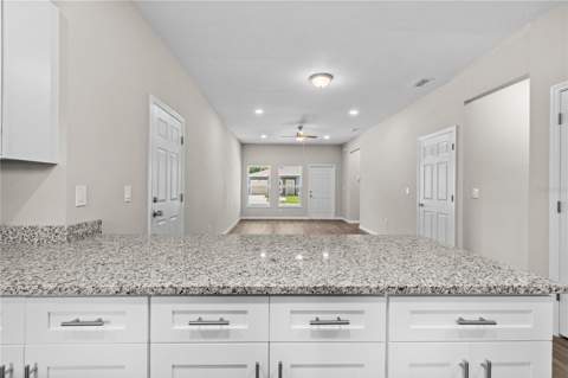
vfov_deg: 77.2
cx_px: 284
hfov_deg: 100.4
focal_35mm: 15
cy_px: 189
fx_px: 236
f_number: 7.1
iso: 100
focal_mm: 10
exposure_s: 1/1.67
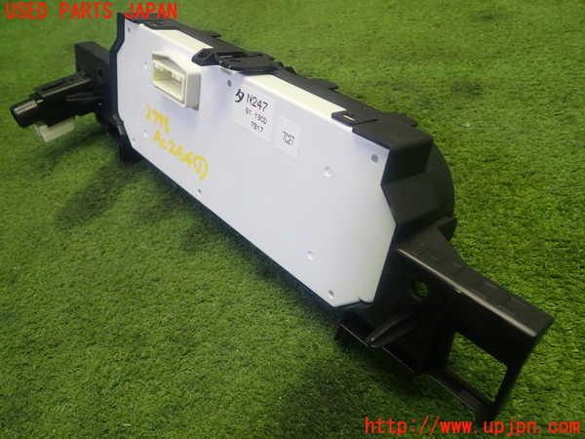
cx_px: 292
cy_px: 220
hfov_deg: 60.0
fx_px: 507
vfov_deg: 46.8
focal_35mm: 30
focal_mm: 5.4
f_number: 2.3
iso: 200
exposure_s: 1/60
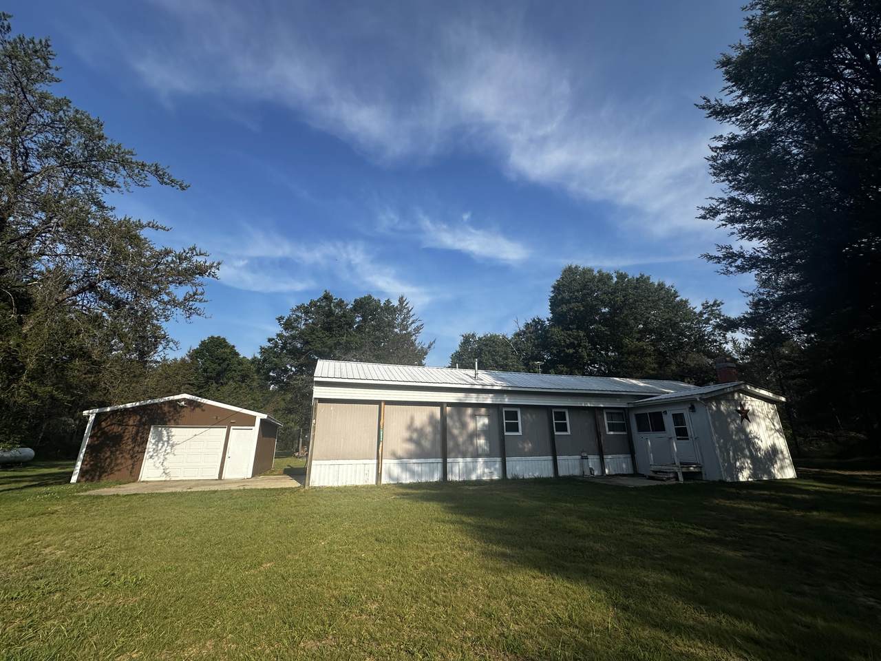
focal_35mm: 14
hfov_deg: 102.1
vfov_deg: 85.7
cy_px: 330
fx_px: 356
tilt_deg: +17.7
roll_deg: +0.4
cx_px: 440
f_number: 2.2
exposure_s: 1/2174
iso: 40
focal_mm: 2.22
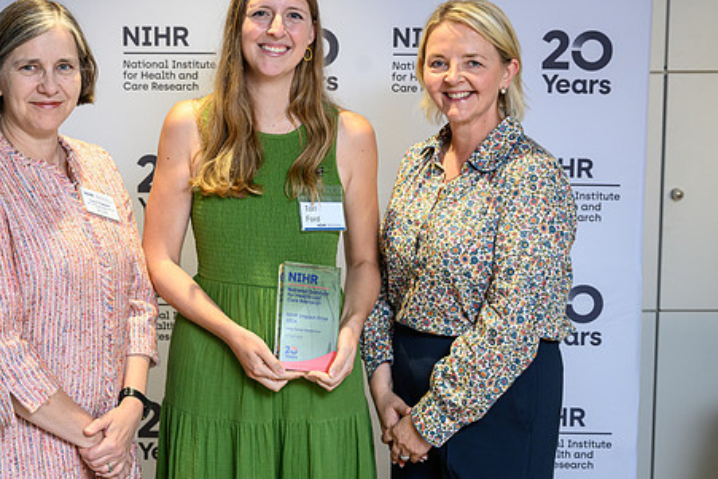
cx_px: 273
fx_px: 1257
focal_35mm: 63
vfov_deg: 21.5
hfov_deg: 31.8
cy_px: 177
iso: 3200
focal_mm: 47
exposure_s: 1/200
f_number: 4.5
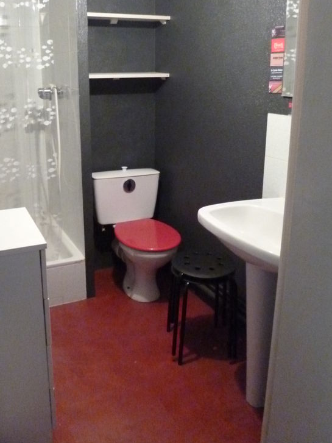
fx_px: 422
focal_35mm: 33
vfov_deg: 55.0
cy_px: 180
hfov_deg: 42.6
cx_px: 126
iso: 800
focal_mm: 4.3
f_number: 2.5
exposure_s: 1/20
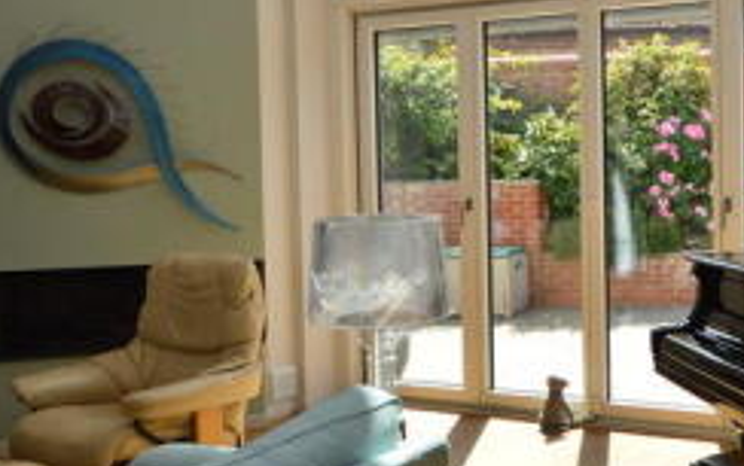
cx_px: 695
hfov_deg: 43.2
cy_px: 198
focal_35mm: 41
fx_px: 832
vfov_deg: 31.3
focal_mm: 10
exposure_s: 1/125
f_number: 5.6
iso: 100
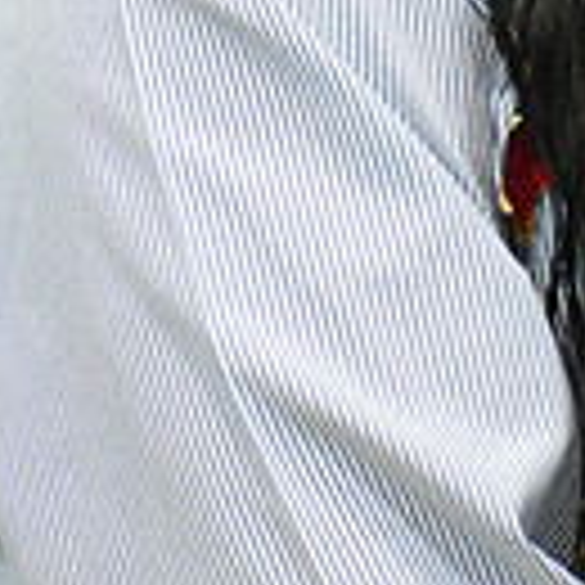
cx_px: 538
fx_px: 7591
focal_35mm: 397
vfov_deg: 4.3
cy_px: -716
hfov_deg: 4.4
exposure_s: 1/125
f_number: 4
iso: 1250
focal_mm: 70
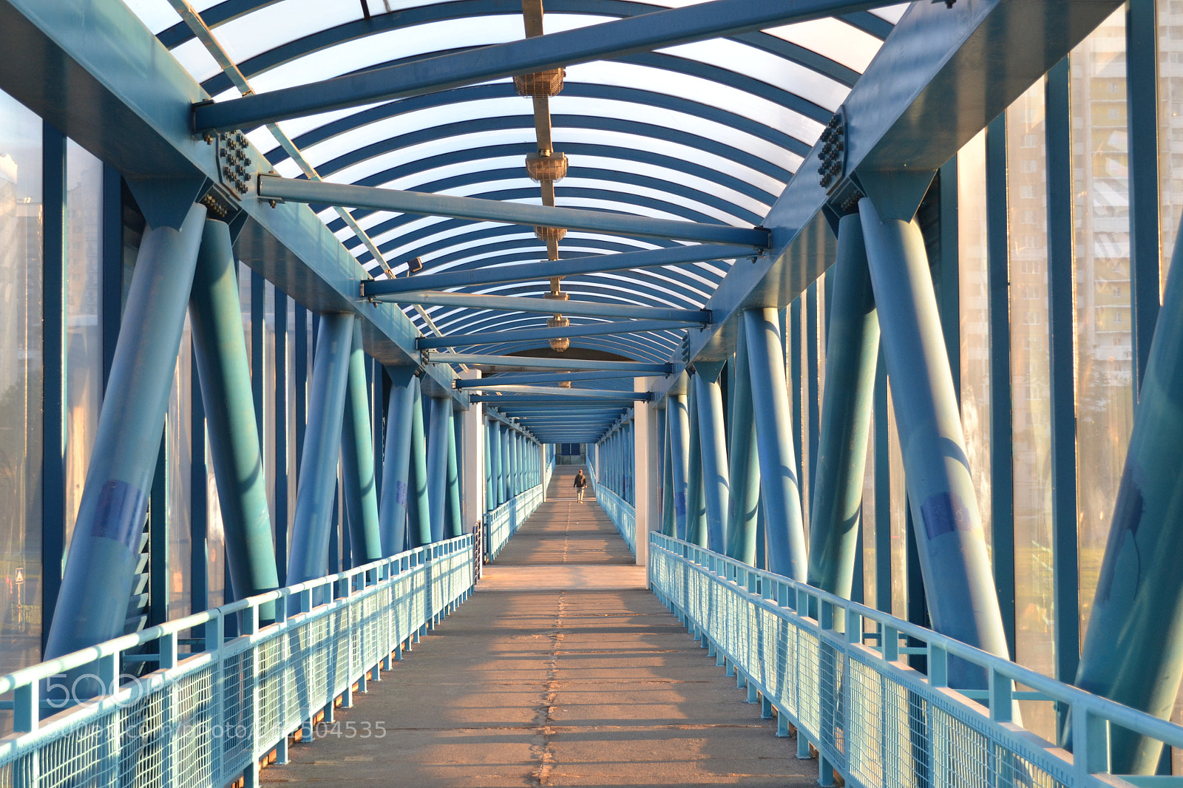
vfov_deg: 25.7
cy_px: 394
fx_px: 1725
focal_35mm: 52
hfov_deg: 37.9
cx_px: 592
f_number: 5
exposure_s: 1/80
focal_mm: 35
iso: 400
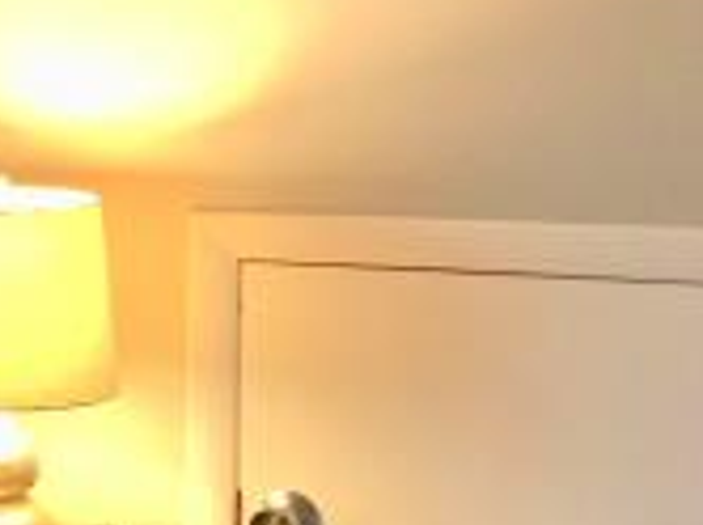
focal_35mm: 112
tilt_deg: -9.8
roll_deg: +3.2
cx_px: -576
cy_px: 351
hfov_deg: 15.2
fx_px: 2271
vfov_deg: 13.2
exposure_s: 1/30
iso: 160
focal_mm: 4.15
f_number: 2.2
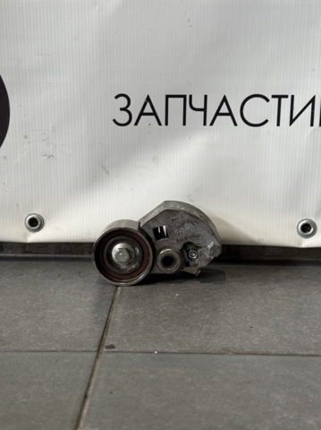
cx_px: 160
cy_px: 215
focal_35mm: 48
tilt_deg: -13.0
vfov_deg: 39.7
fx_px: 595
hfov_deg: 30.2
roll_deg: -1.2
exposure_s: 1/100
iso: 125
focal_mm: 6.76
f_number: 1.78
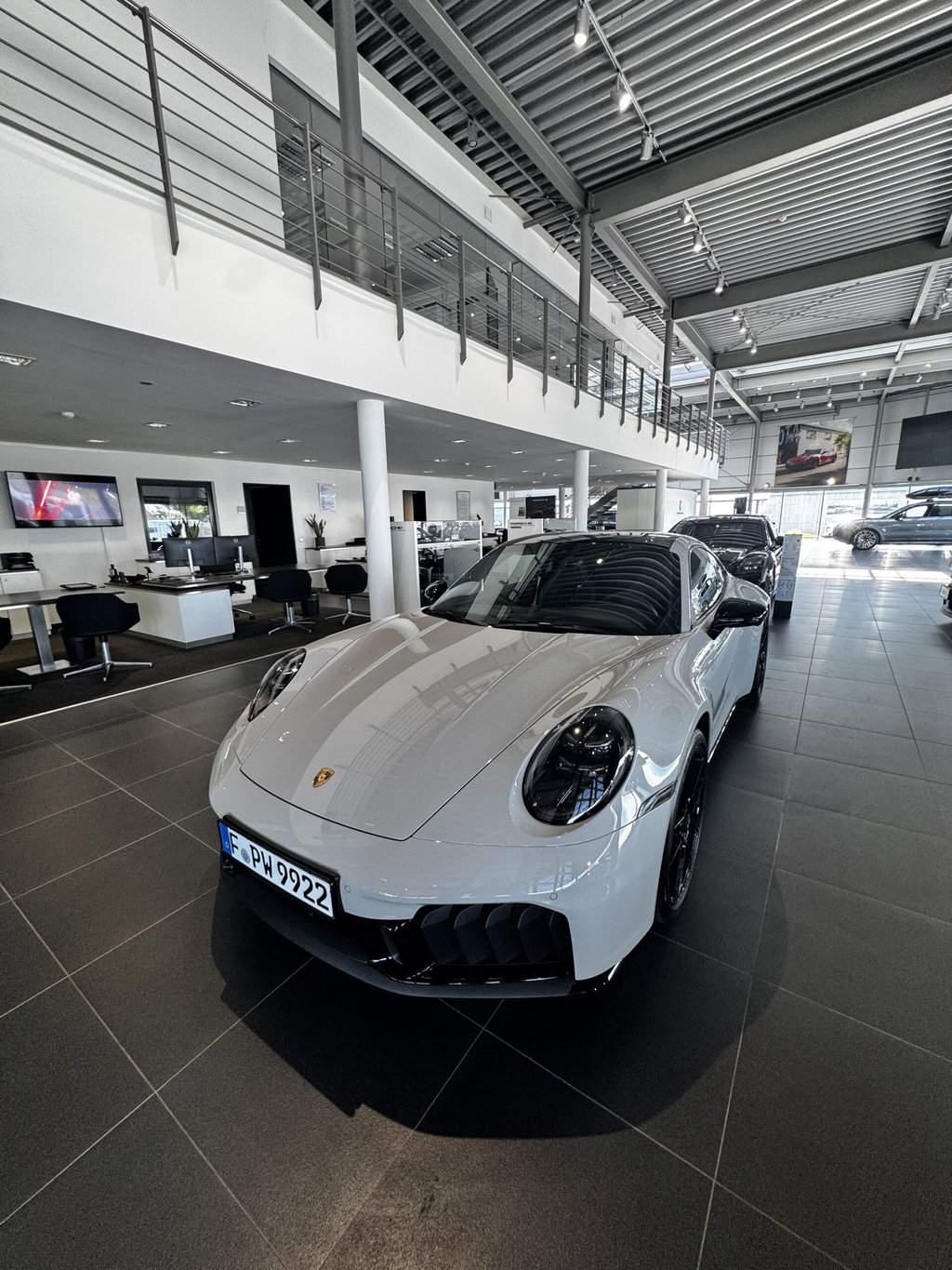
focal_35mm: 14
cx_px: 476
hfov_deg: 85.7
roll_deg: +1.1
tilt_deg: -12.3
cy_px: 635
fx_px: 513
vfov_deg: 102.1
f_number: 2.2
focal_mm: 2.22
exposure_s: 1/100
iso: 125
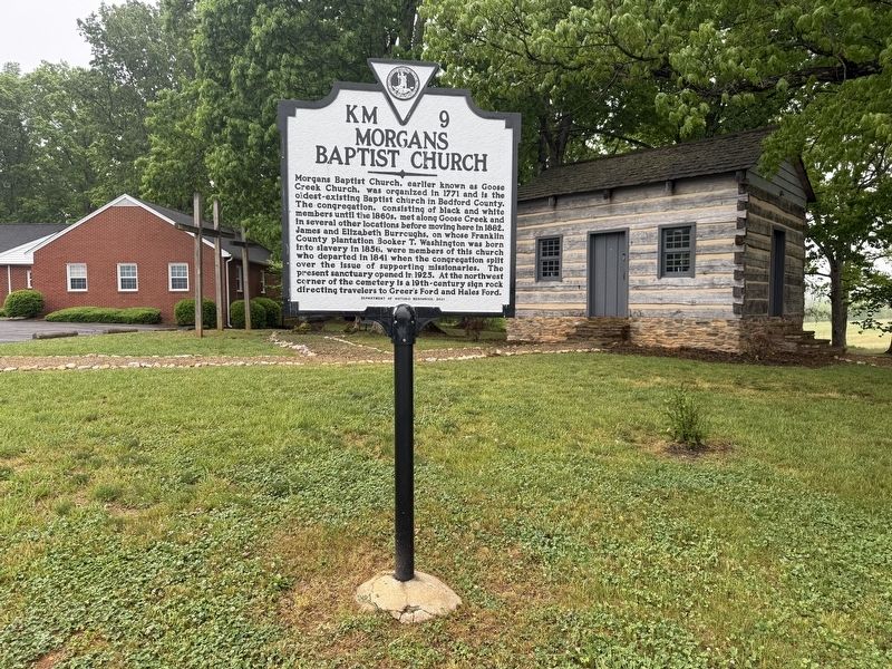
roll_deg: +0.7
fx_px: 618
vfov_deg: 56.8
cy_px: 334
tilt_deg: -3.2
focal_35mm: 24
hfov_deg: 71.6
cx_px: 446
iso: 64
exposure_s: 1/262
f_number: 1.78
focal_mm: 6.76
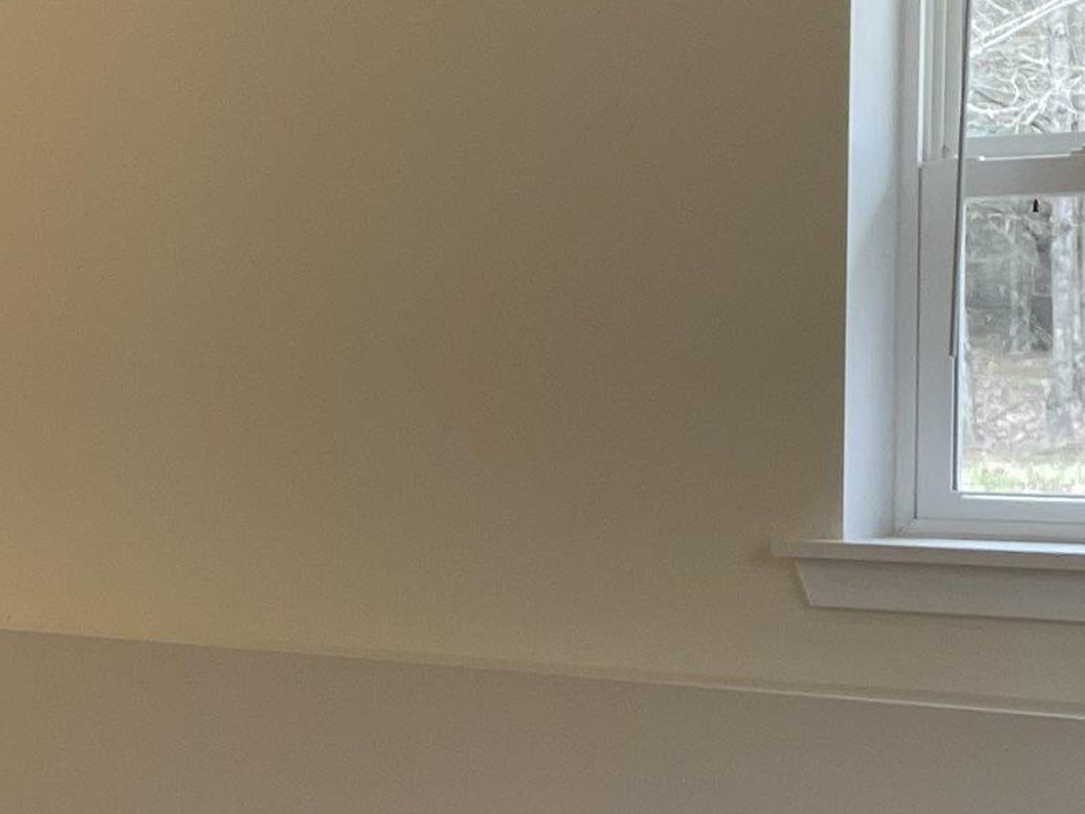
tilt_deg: -3.8
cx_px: -100
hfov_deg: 18.7
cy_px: 601
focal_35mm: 101
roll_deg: +0.5
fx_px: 3165
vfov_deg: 14.6
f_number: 1.6
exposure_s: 1/121
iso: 125
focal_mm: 4.2
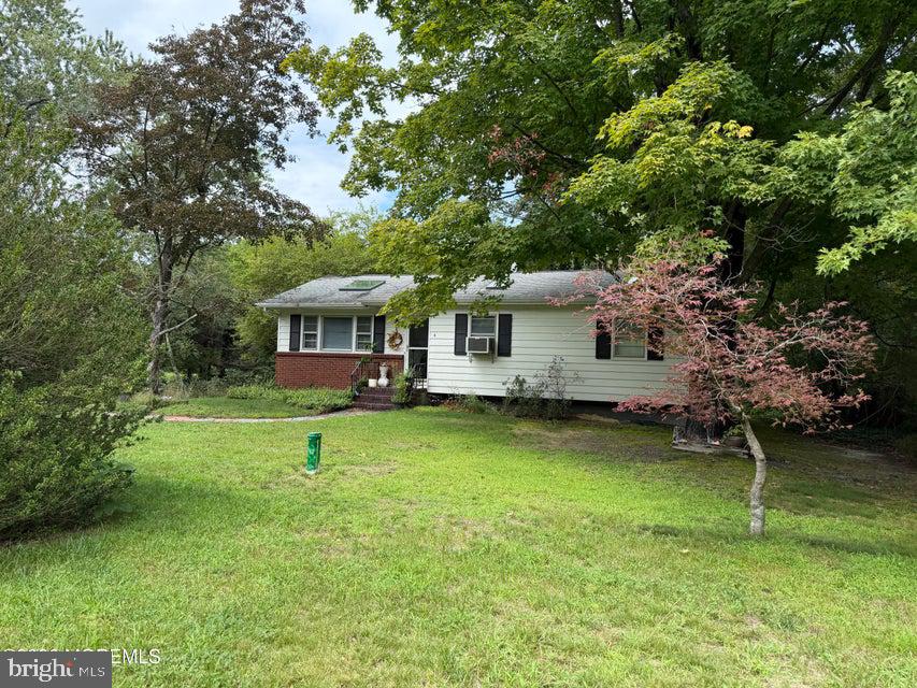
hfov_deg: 71.6
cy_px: 344
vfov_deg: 56.8
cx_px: 458
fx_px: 636
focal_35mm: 24
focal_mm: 6.76
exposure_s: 1/1727
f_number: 1.78
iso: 100
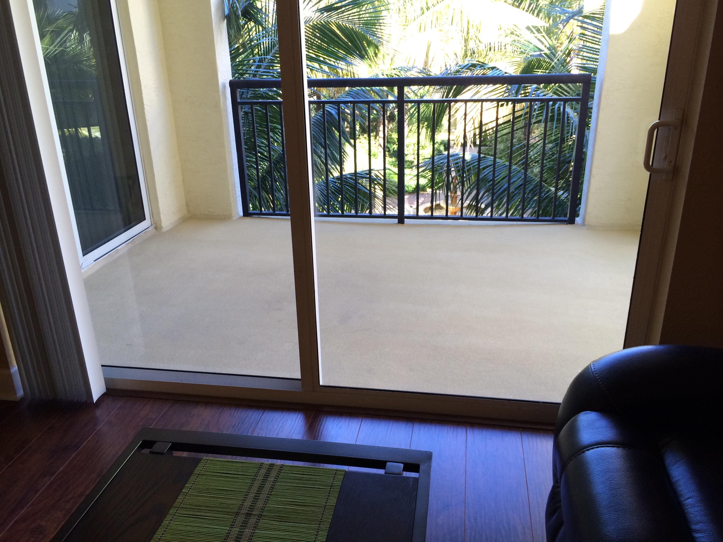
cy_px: 271
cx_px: 362
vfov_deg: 46.8
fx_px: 627
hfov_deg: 60.0
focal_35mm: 30
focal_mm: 4.12
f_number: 2.2
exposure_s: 1/40
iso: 40
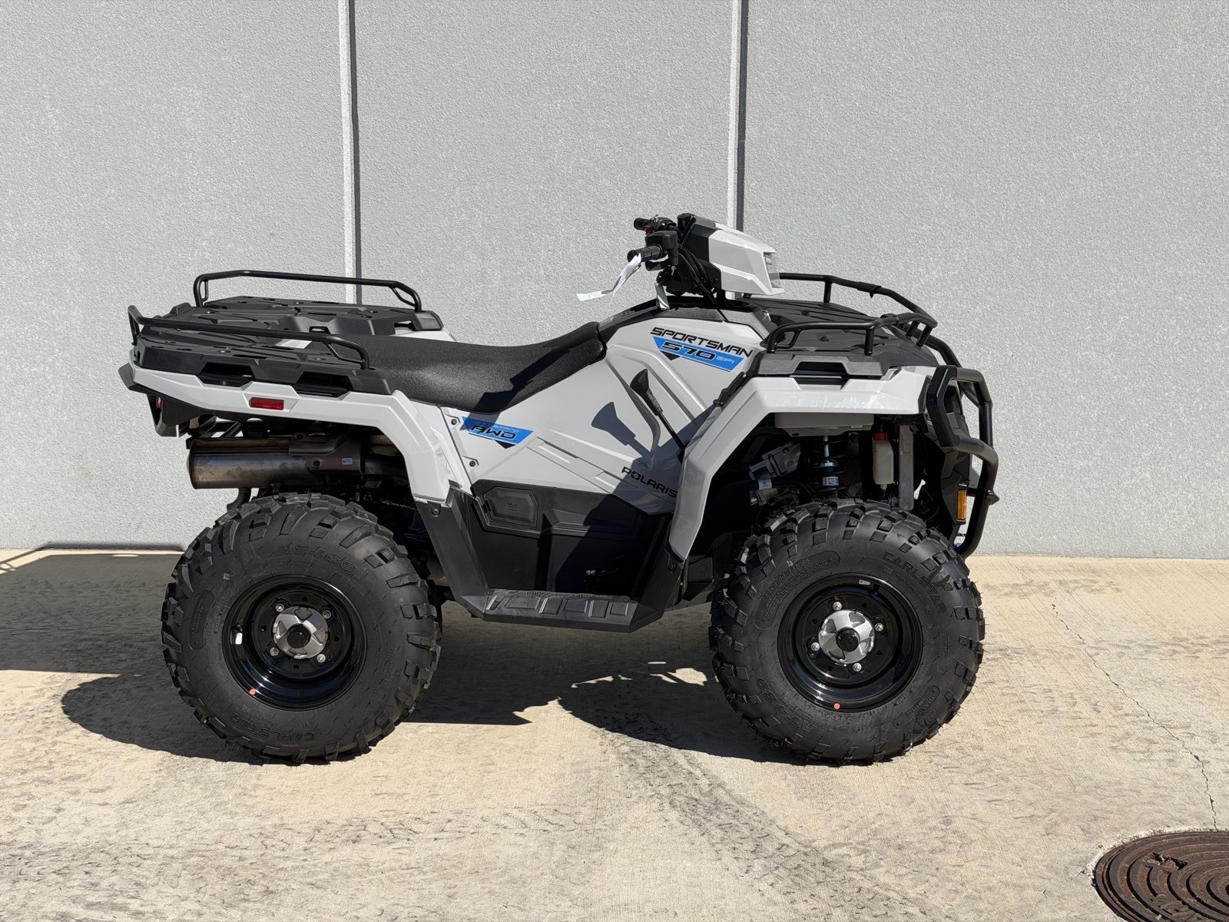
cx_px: 614
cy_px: 461
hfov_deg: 39.7
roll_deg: +0.2
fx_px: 1704
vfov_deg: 30.3
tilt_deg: -10.9
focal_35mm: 48
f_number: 1.78
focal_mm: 6.76
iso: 64
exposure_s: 1/6536
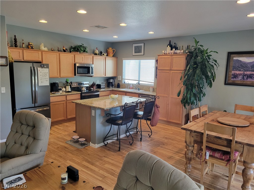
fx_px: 191
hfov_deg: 67.3
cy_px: 95
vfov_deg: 53.1
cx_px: 127
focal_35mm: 26
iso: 320
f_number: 1.8
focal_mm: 5.4
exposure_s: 1/120
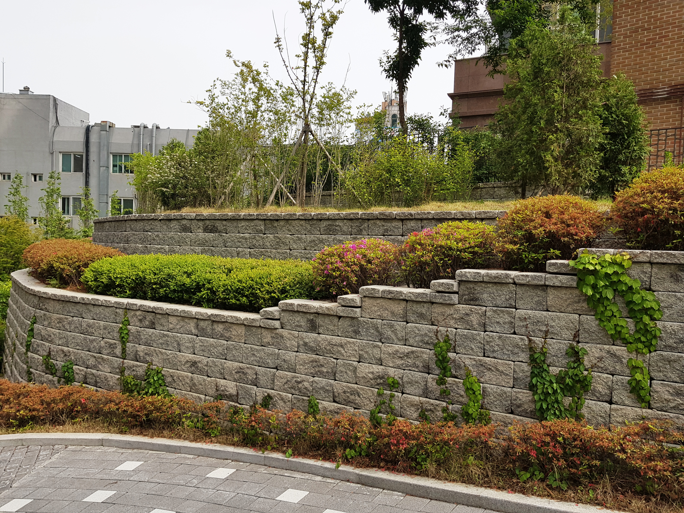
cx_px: 342
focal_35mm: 26
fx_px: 514
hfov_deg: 67.3
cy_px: 256
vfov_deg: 53.1
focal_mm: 4.2
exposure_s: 1/1540
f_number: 1.7
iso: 40
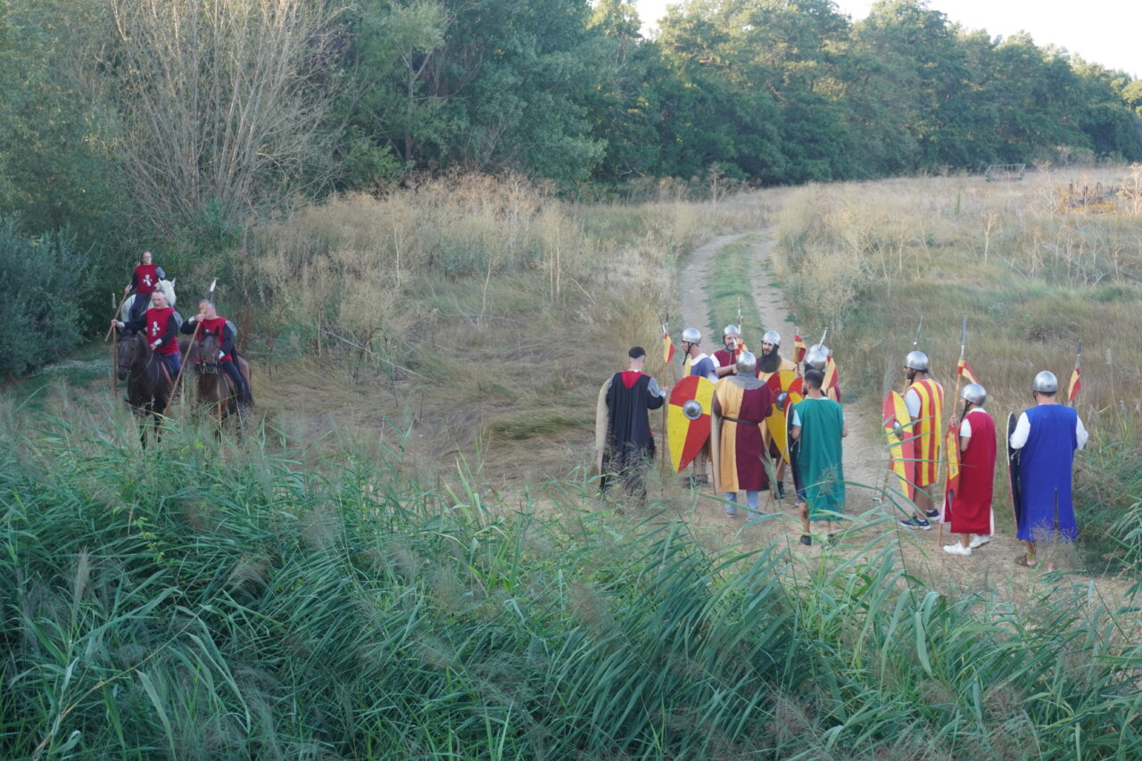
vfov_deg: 26.5
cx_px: 571
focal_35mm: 51
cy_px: 380
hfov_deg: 38.9
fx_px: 1618
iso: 400
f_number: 5
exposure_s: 1/160
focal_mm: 34
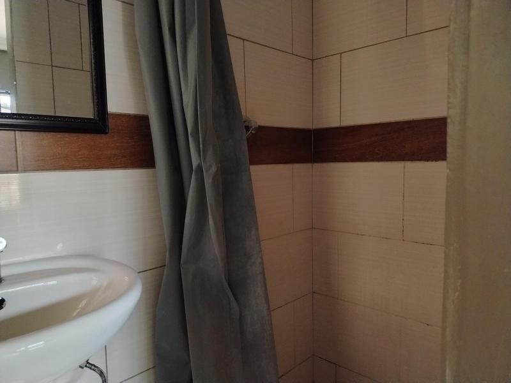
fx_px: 354
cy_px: 192
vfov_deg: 56.8
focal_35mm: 24
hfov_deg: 71.6
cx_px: 256
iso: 6656
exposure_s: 1/100
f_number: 1.75
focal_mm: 5.25
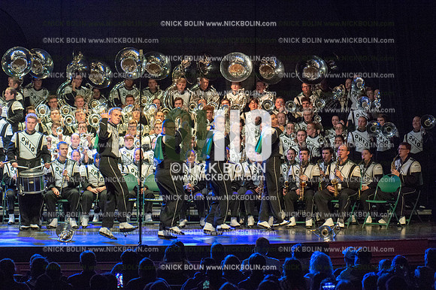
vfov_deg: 9.8
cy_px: 145
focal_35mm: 140
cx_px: 218
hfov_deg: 14.7
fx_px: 1695
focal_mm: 140
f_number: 5.6
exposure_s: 1/400
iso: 8000
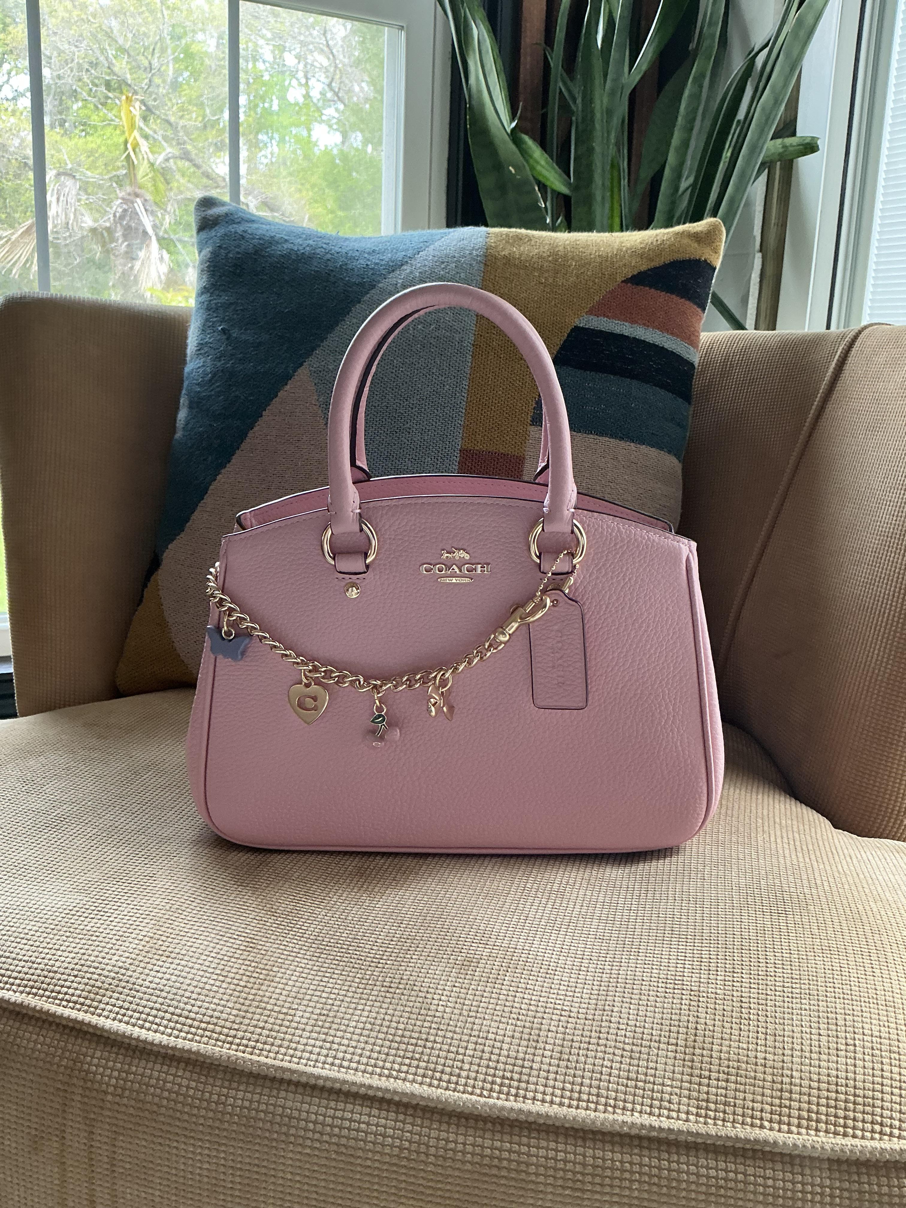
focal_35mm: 28
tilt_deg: -12.2
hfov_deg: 49.7
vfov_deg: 63.4
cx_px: 453
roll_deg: -2.2
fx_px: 977
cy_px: 604
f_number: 1.8
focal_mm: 3
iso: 125
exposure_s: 1/60
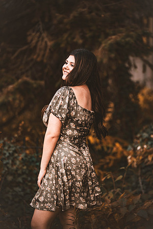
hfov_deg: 9.5
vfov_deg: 14.2
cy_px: 114
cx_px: 76
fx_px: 924
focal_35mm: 145
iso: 400
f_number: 2.8
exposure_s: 1/400
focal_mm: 145
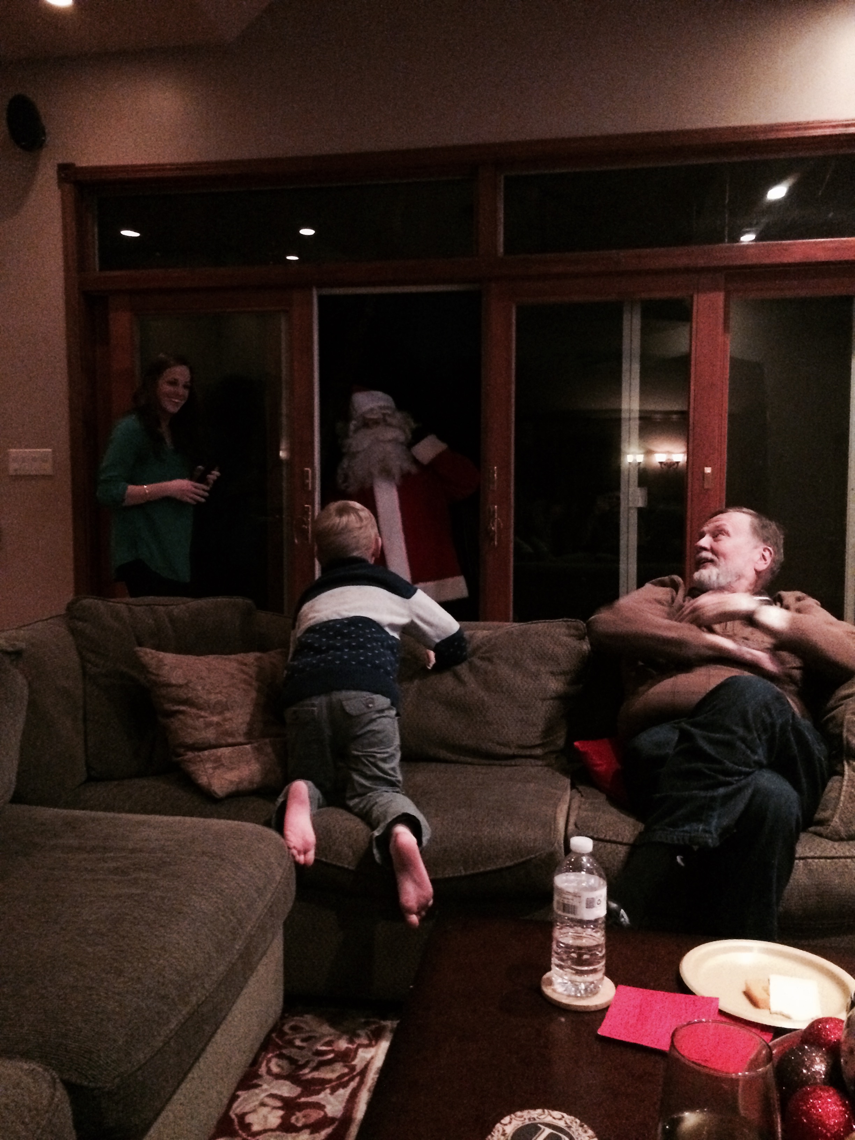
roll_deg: +1.7
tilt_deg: -8.0
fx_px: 955
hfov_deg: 48.2
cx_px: 428
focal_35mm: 29
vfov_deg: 61.7
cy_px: 570
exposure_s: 1/15
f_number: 2.2
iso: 800
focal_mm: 4.15
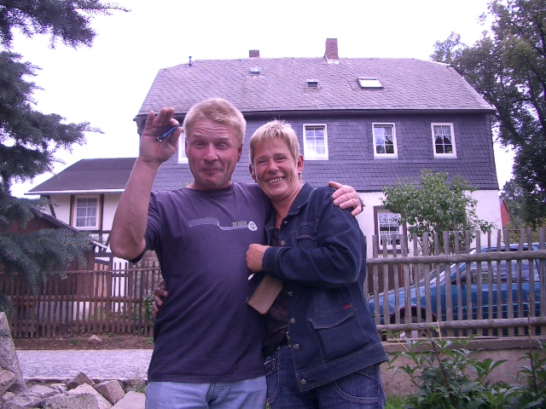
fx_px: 552
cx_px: 273
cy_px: 204
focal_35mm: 35
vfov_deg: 40.7
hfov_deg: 52.6
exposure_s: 1/250
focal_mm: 5.8
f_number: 2.6
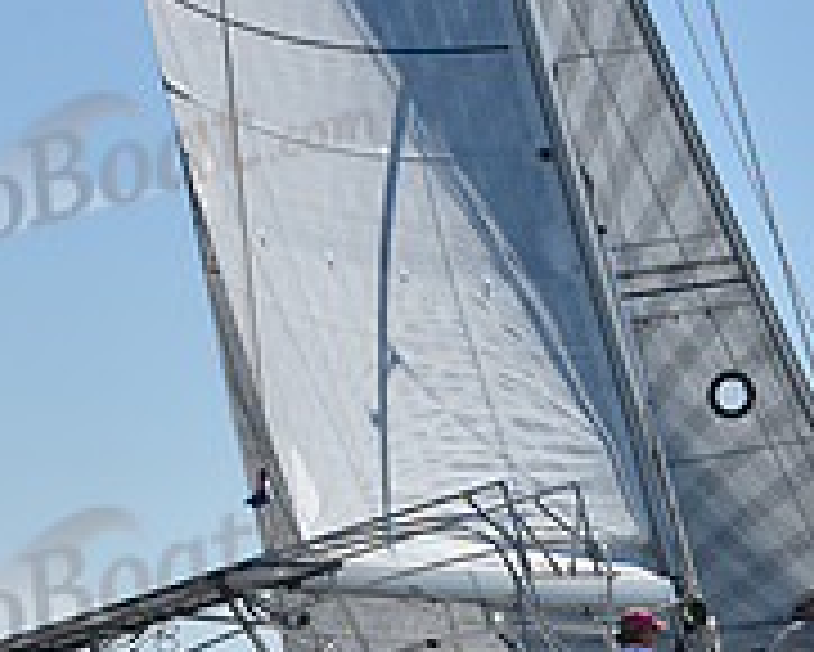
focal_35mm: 210
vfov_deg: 7.3
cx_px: 612
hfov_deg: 9.2
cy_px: 771
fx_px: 5062
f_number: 9
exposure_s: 1/1000
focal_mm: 70
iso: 200
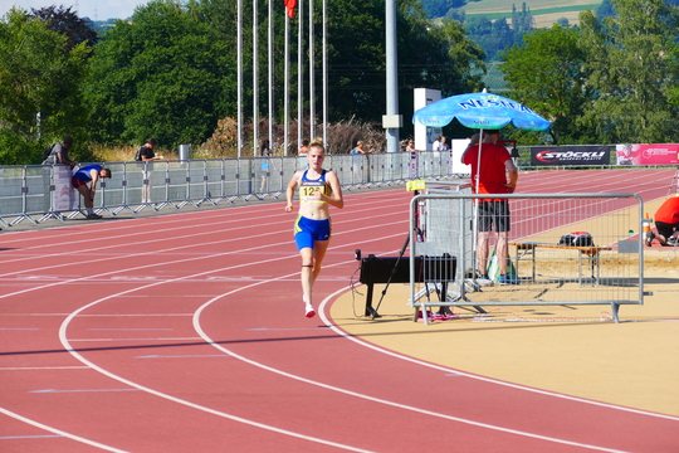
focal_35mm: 175
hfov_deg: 11.7
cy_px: 226
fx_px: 3300
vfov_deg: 7.8
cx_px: 340
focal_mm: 63.88
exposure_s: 1/800
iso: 125
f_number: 4
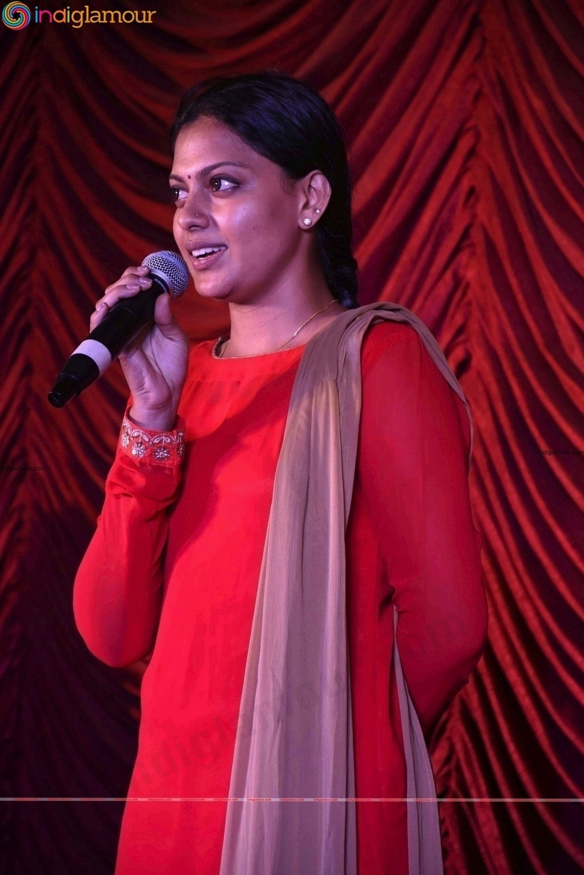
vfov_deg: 9.8
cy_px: 438
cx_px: 292
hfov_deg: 6.5
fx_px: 5110
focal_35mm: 210
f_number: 5.6
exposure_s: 1/100
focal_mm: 140
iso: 800
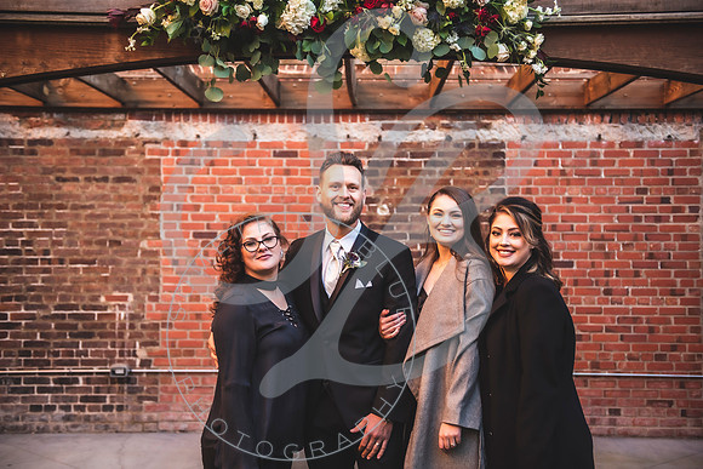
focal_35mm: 50
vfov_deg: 27.0
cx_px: 352
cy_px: 234
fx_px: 977
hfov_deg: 39.6
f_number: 2.8
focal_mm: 50
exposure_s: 1/160
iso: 160
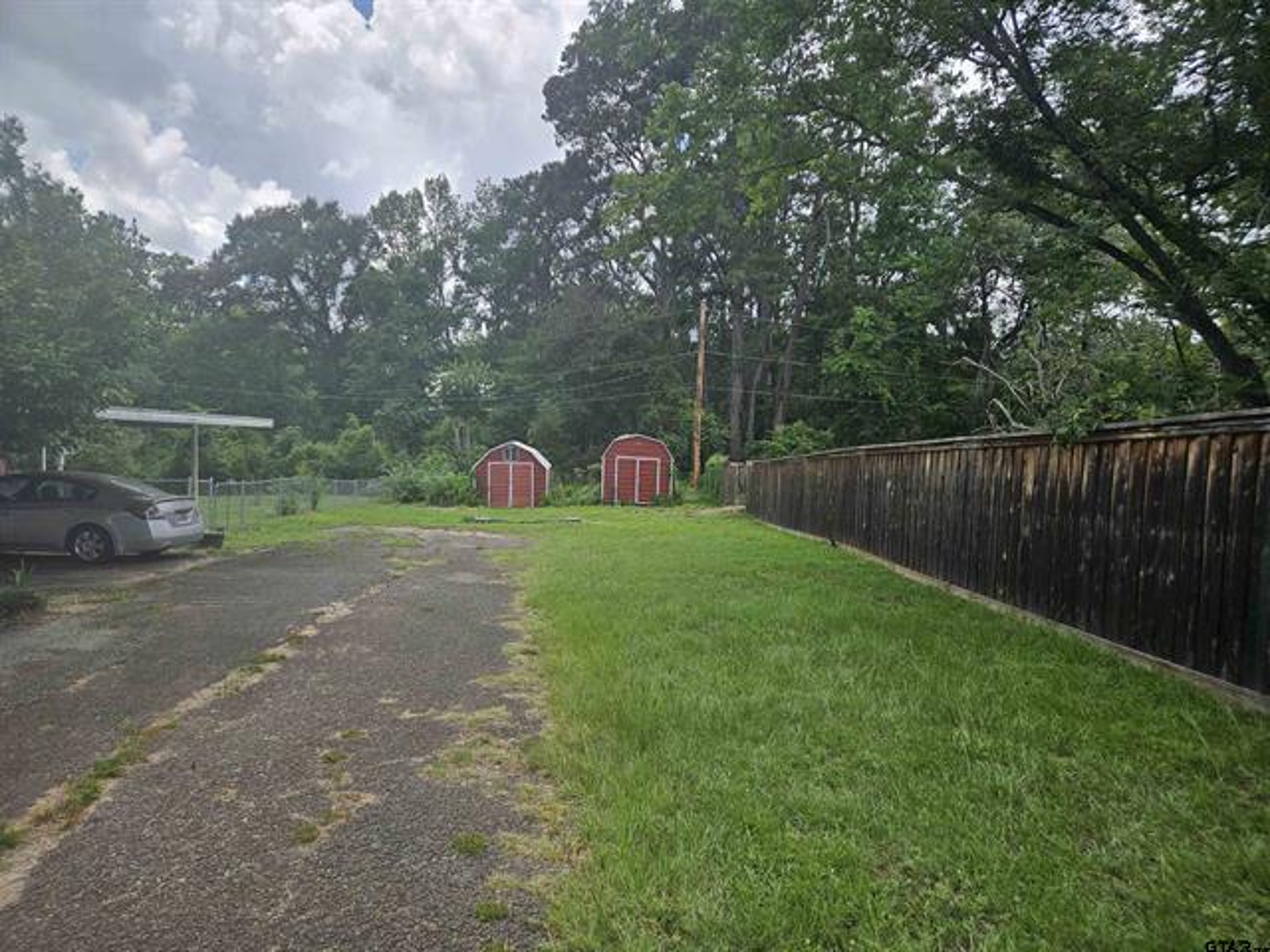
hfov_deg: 73.9
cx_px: 635
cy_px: 476
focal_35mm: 23
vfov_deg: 58.9
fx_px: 844
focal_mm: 5.4
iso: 25
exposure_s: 1/661
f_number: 1.8
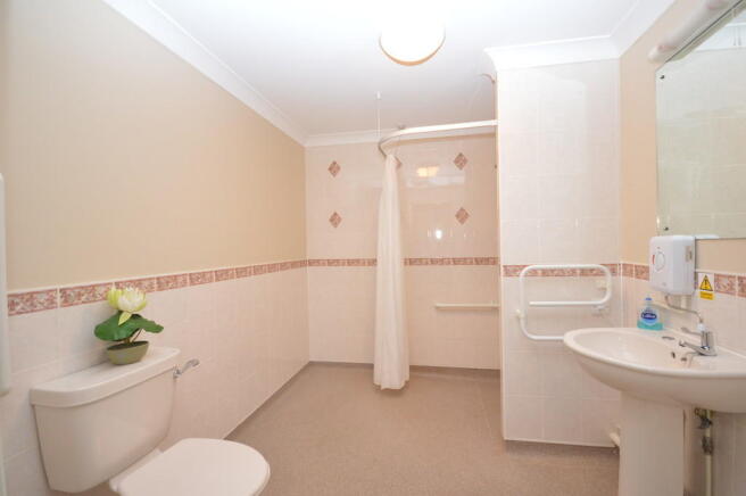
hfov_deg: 100.4
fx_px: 311
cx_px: 373
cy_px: 248
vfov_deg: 77.2
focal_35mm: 15
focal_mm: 10
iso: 1000
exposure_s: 1/60
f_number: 4
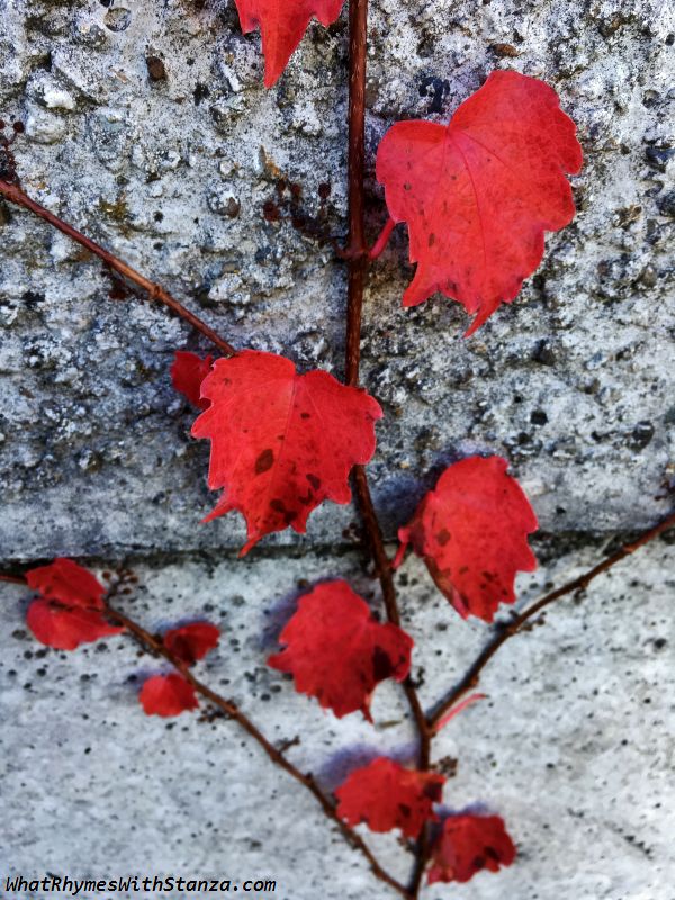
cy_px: 450
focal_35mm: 29
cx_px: 338
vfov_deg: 61.7
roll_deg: -2.4
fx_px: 754
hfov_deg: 48.2
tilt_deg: -37.9
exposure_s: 1/60
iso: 32
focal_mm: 4.15
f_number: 2.2
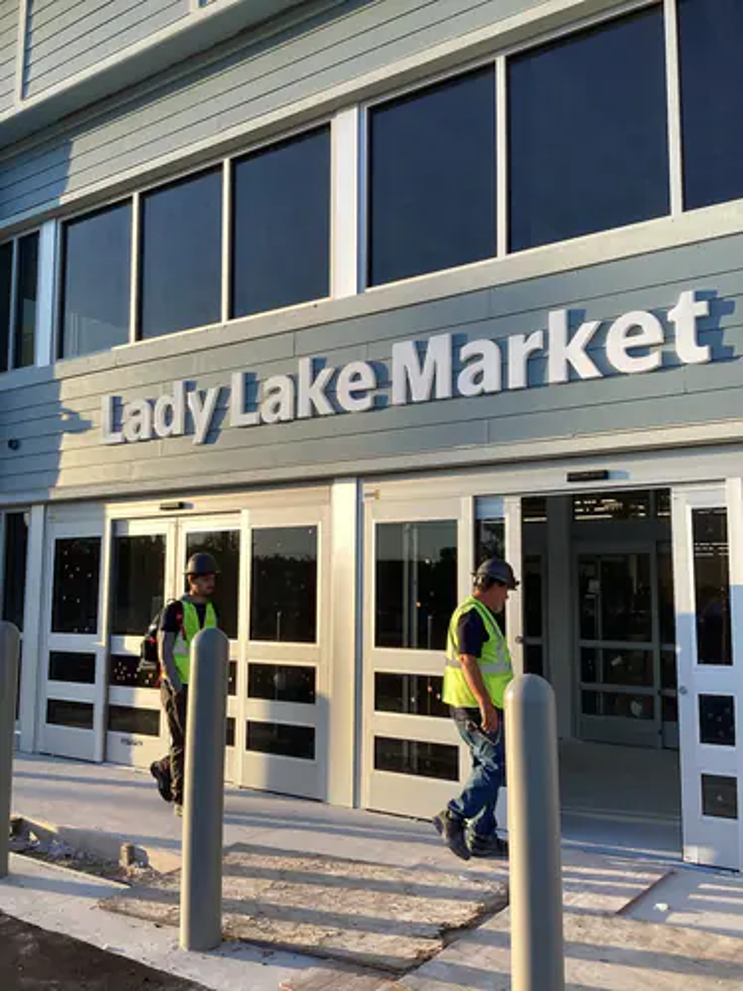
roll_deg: -1.3
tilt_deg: +7.3
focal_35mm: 31
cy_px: 496
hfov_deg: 45.4
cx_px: 372
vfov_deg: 58.4
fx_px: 887
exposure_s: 1/350
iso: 25
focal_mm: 3.3
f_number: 2.4
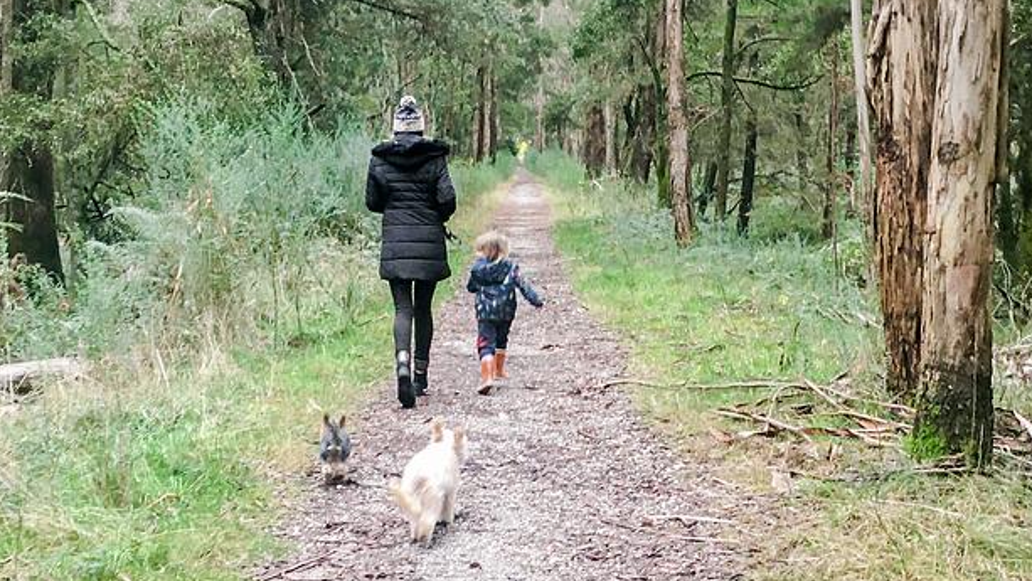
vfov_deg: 36.7
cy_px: 307
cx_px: 519
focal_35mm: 32
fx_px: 876
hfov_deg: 61.0
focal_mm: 4.15
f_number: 2.2
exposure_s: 1/35
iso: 100
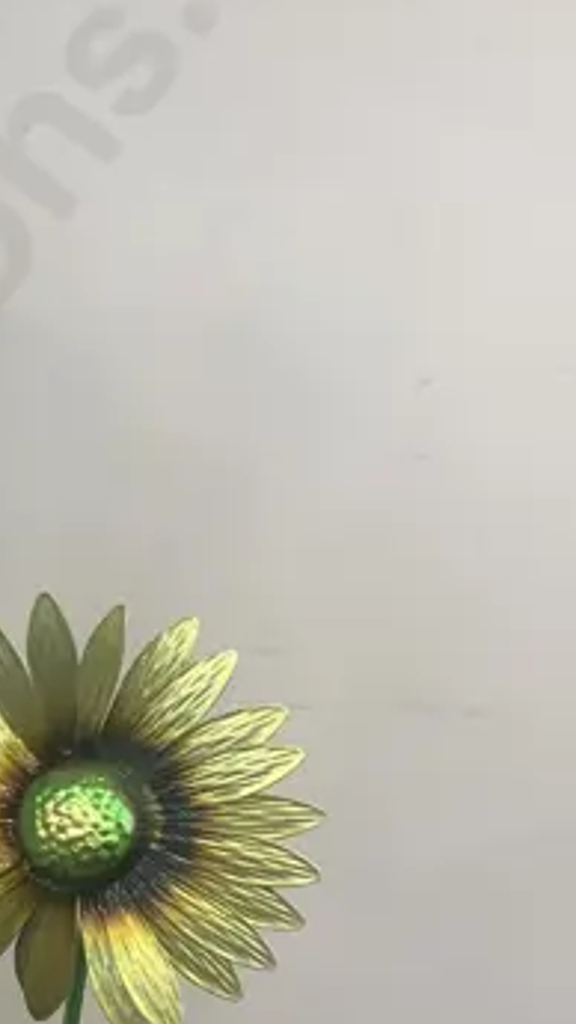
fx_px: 2281
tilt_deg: -15.5
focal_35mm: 84
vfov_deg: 25.0
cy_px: 772
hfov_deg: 13.2
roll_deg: -0.6
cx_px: -416
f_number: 1.8
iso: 50
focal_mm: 4.25
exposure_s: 1/50
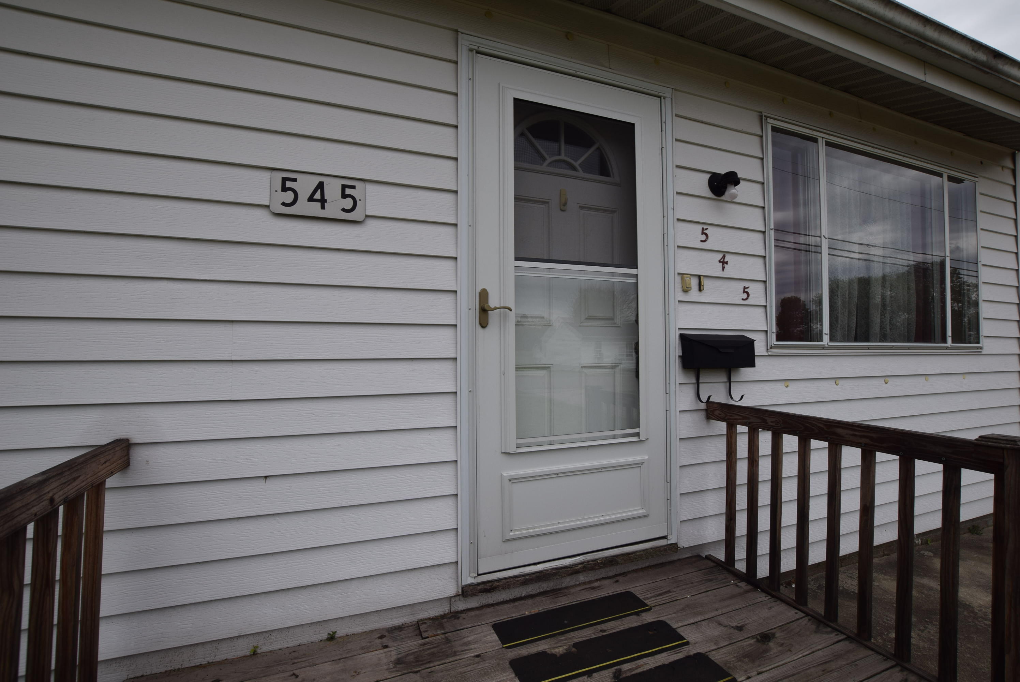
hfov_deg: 100.3
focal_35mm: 15
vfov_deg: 77.4
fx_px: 425
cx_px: 510
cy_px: 341
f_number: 9
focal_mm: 10
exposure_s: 1/320
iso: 200
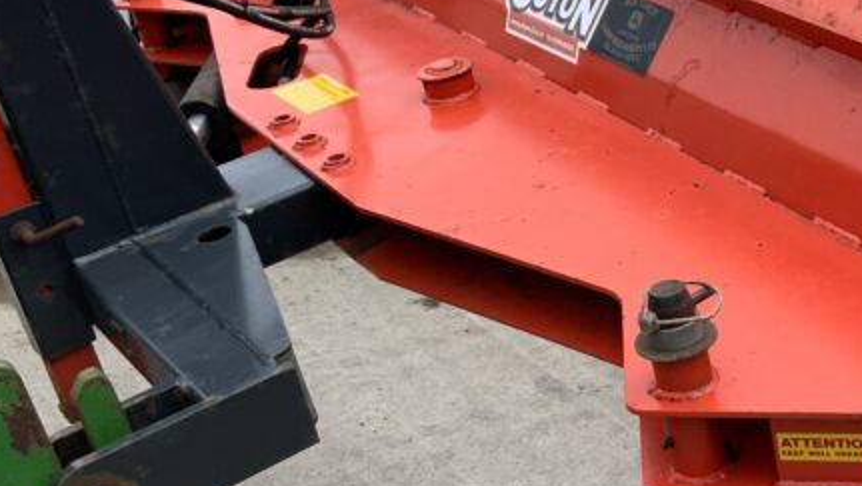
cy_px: 224
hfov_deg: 27.0
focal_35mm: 75
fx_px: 1715
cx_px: 820
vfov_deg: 16.1
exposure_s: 1/425
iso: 16
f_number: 1.8
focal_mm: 3
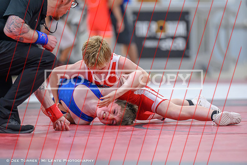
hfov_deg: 5.6
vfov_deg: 3.8
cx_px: 132
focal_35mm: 365
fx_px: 2507
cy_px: 108
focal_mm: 200
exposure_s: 1/640
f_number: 2.8
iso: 1800
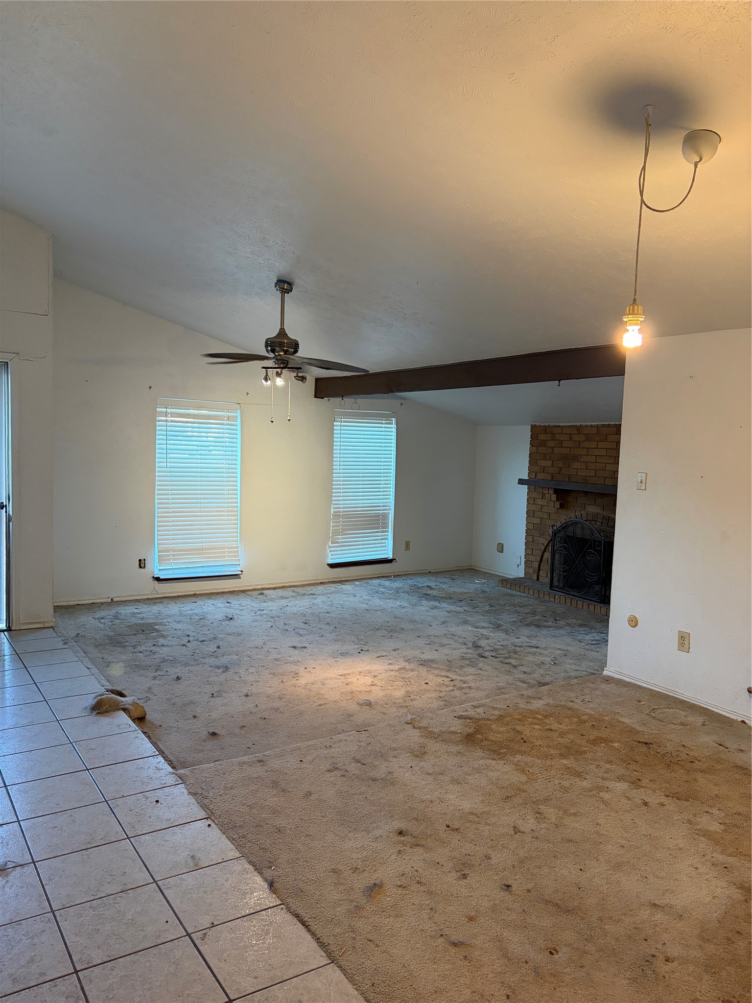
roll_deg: -2.4
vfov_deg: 67.3
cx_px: 376
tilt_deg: -5.5
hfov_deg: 53.1
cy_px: 502
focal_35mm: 26
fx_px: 753
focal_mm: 5.96
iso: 250
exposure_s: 1/60
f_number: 1.6
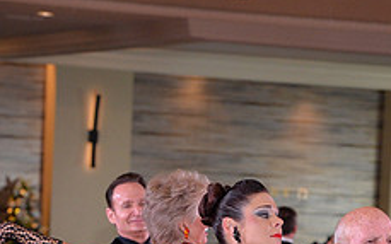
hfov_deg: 6.7
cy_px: 461
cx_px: 315
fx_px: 3345
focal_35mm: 314
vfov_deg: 4.1
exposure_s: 1/250
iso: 2000
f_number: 5.6
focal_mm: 122
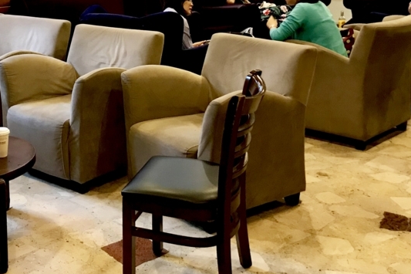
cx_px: 106
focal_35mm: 56
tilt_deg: -5.9
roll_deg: +0.6
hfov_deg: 34.9
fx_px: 639
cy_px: 12
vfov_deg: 23.4
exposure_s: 1/14
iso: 100
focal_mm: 3.99
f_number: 1.8
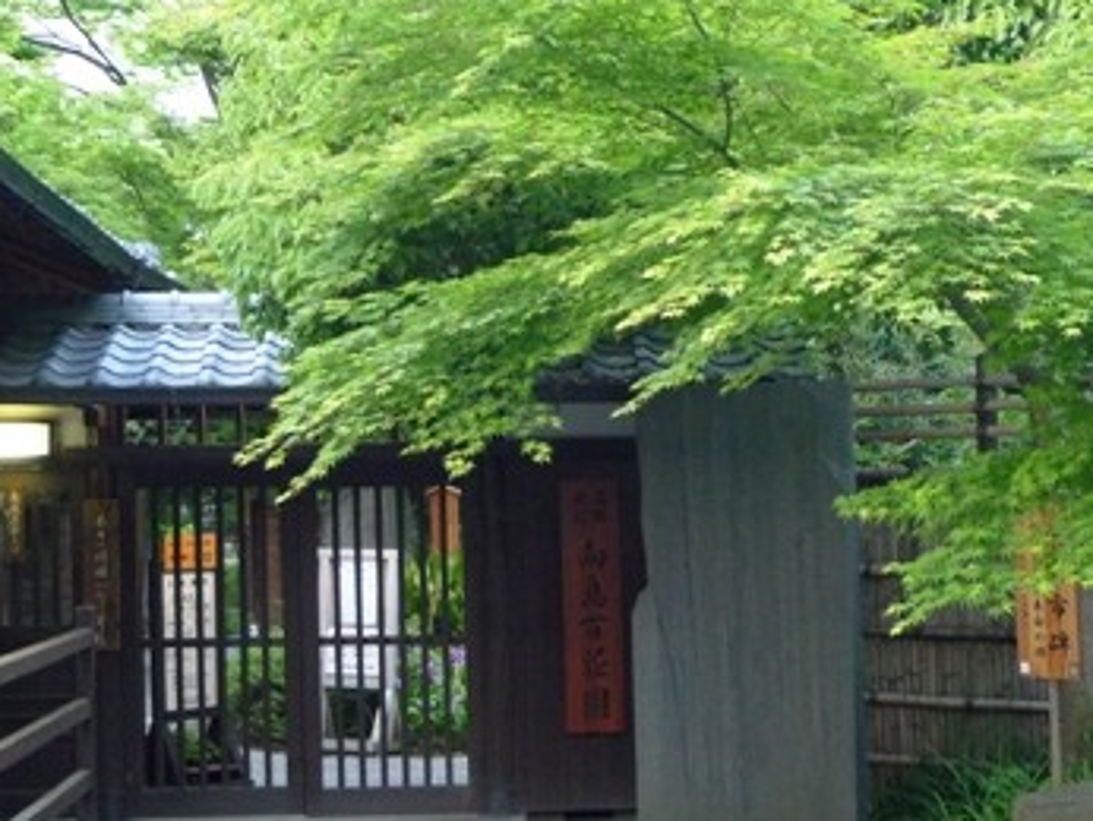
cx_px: 460
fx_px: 2528
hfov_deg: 24.4
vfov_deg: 18.5
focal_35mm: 80
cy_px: 423
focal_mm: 11.1
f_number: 2.7
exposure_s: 1/25
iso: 400
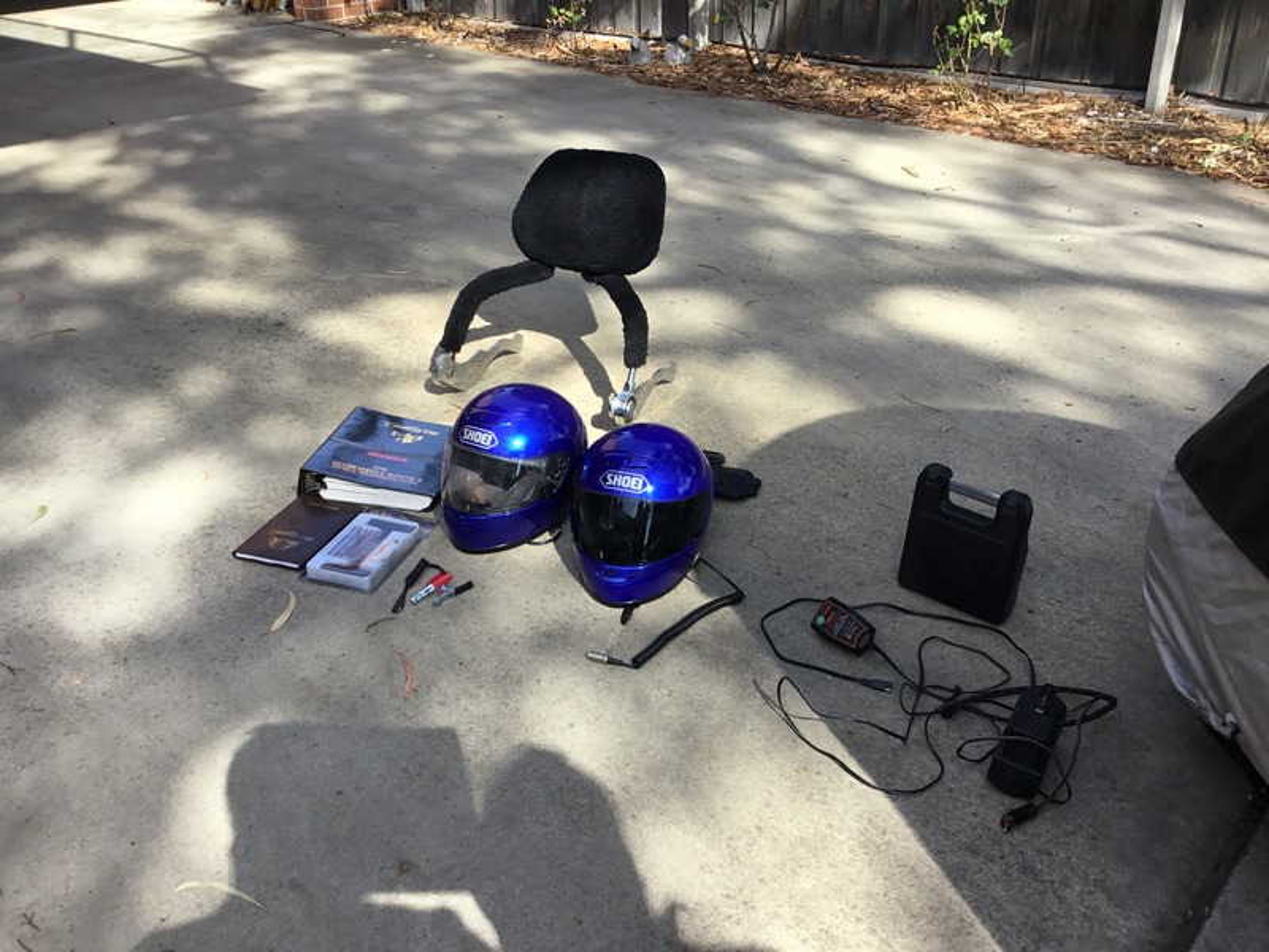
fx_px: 1136
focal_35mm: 31
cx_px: 634
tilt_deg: -29.9
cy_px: 476
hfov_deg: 58.4
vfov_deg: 45.4
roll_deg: +1.0
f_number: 2.4
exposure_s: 1/426
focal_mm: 3.3
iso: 25
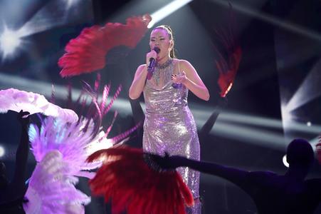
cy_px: 107
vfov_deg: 3.5
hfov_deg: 5.2
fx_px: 3510
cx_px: 160
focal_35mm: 394
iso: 5000
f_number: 6.3
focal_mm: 394
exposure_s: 1/160
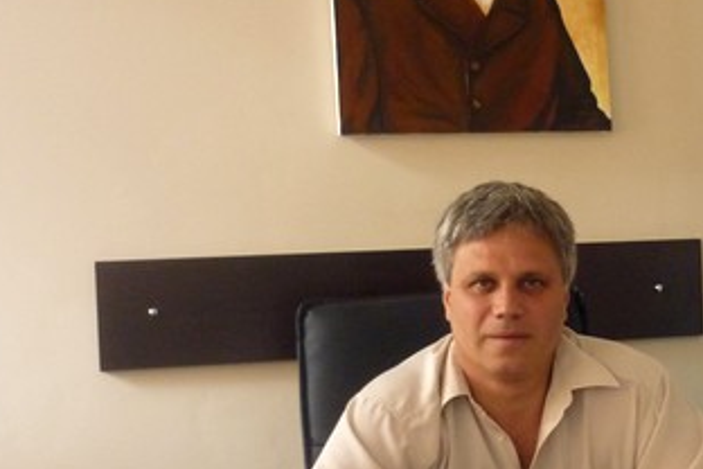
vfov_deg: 20.6
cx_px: 624
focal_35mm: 66
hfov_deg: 29.3
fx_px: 1289
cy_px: 259
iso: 400
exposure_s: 1/30
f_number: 2.8
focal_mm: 5.5
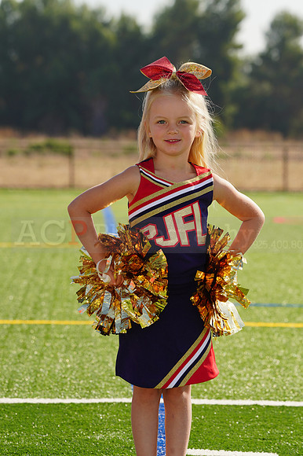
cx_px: 152
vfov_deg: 9.1
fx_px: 2856
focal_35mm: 226
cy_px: 228
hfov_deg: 6.1
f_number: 10
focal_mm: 226
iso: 100
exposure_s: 1/160
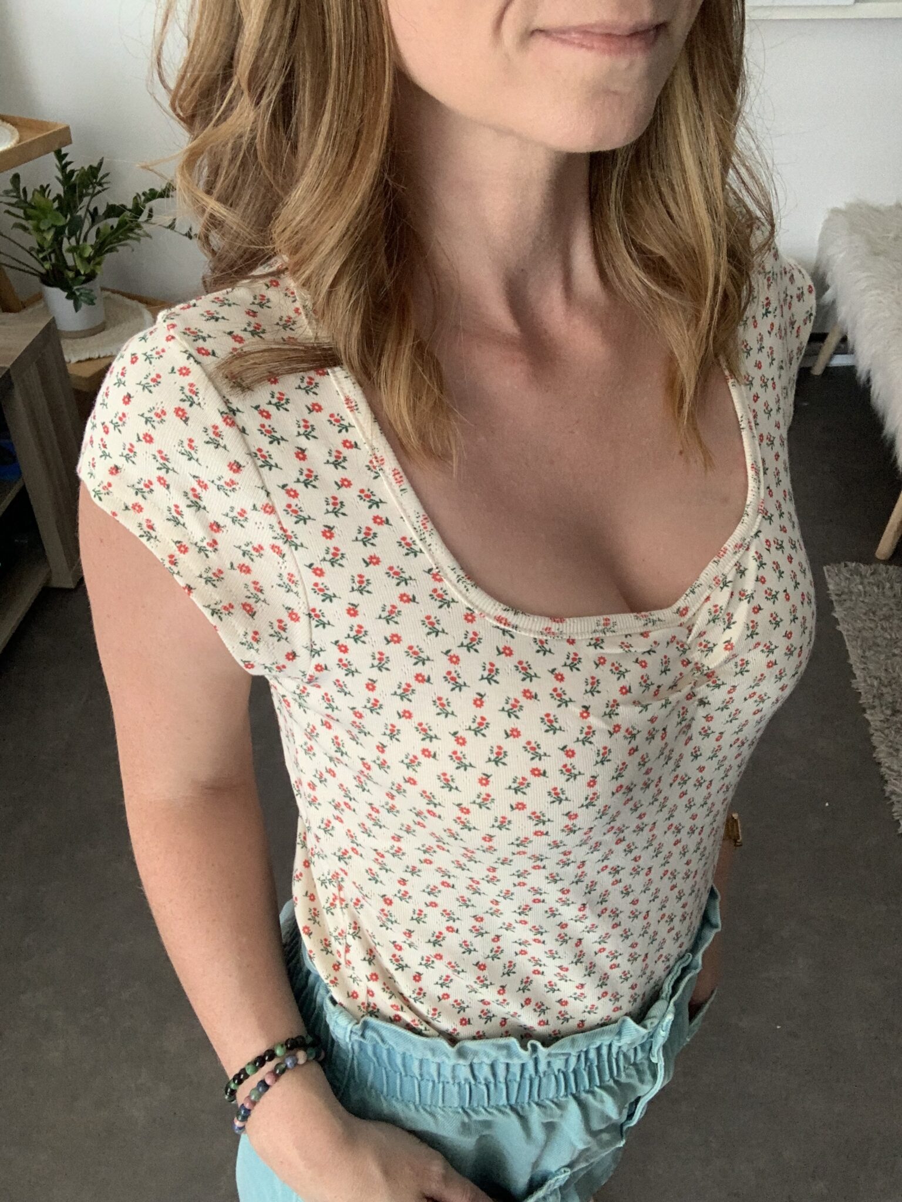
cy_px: 601
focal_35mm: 32
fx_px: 1112
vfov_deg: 56.8
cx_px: 451
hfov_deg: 44.2
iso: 320
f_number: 2.2
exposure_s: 1/41
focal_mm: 2.87
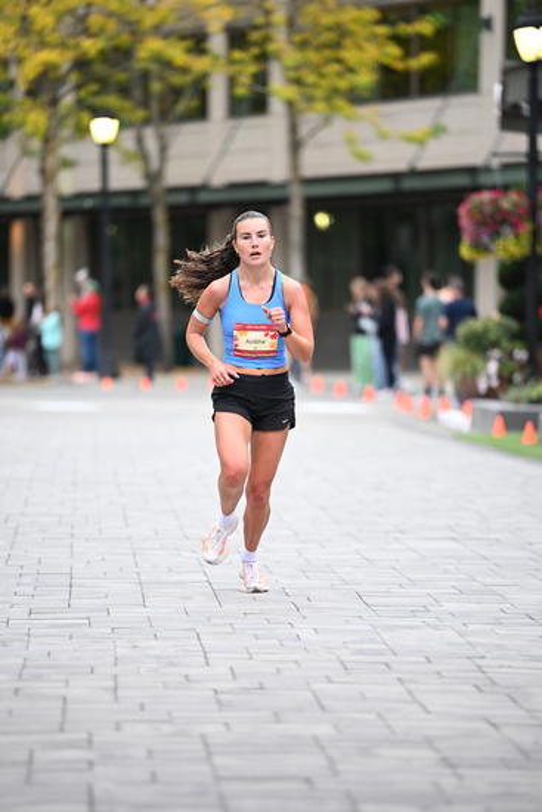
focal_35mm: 200
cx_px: 271
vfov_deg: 10.3
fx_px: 4513
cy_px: 406
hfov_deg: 6.9
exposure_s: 1/800
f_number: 2.8
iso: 1600
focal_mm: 200
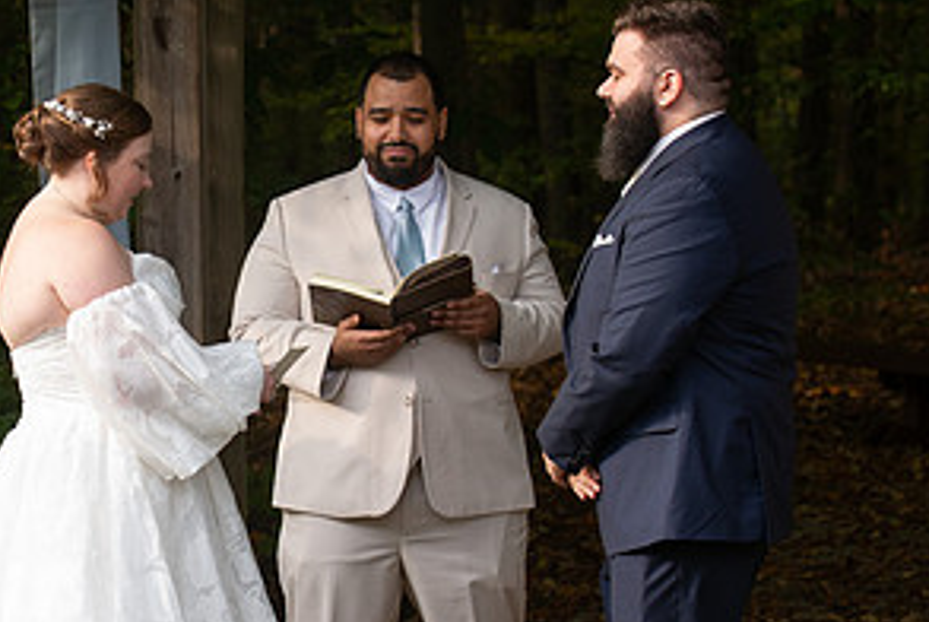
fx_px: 4675
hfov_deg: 11.3
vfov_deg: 7.6
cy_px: 371
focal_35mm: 181
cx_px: 126
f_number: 4.5
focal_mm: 75
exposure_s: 1/800
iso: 640
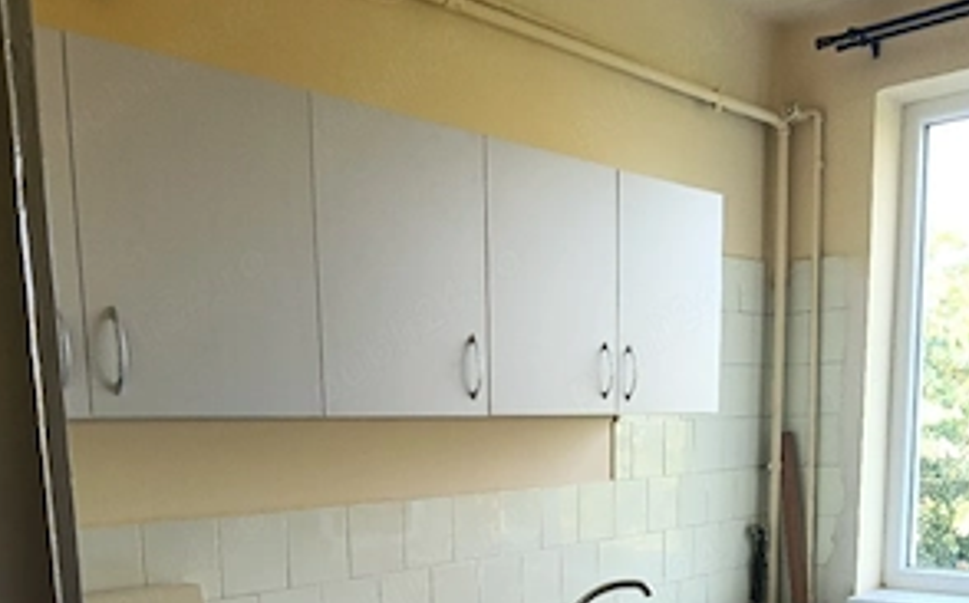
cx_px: 481
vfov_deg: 30.1
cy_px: 623
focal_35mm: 39
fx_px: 1029
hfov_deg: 50.4
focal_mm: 3.98
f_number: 1.8
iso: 80
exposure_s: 1/33.3
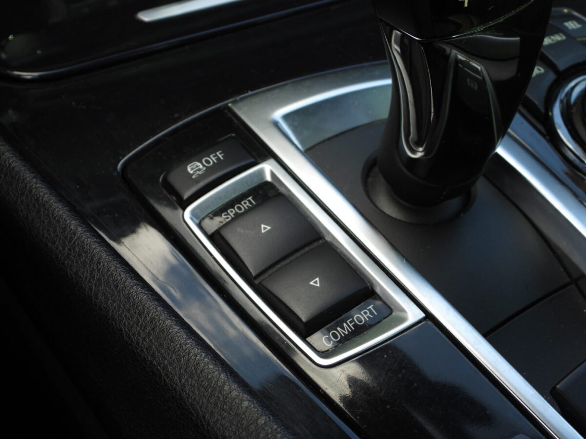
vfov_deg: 32.9
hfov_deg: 42.9
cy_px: 220
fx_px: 745
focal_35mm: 44
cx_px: 293
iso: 100
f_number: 3.2
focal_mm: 7.9
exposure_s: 1/160
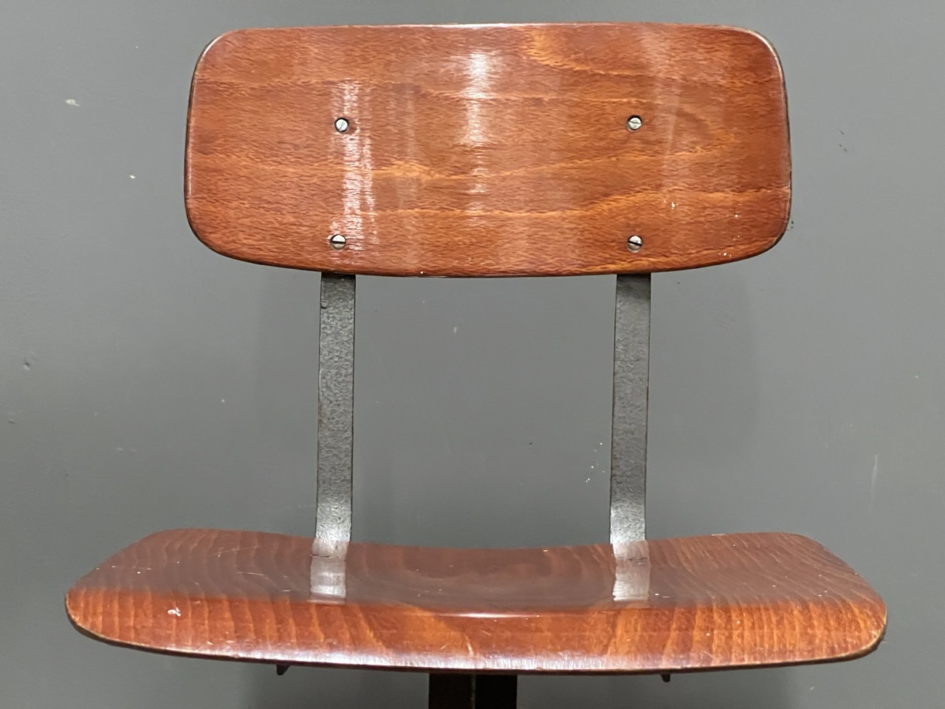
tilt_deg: +0.0
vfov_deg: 19.1
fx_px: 2102
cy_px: 354
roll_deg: -0.4
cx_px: 472
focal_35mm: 77
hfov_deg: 25.3
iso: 1000
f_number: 2.8
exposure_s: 1/25
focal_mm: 9
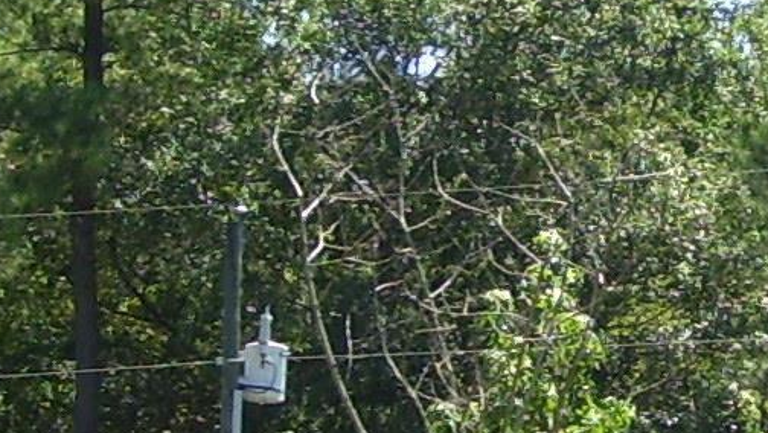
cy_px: 232
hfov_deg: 10.2
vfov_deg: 5.9
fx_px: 4197
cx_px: 987
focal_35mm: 206
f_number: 2.7
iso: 80
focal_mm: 6
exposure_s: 1/500
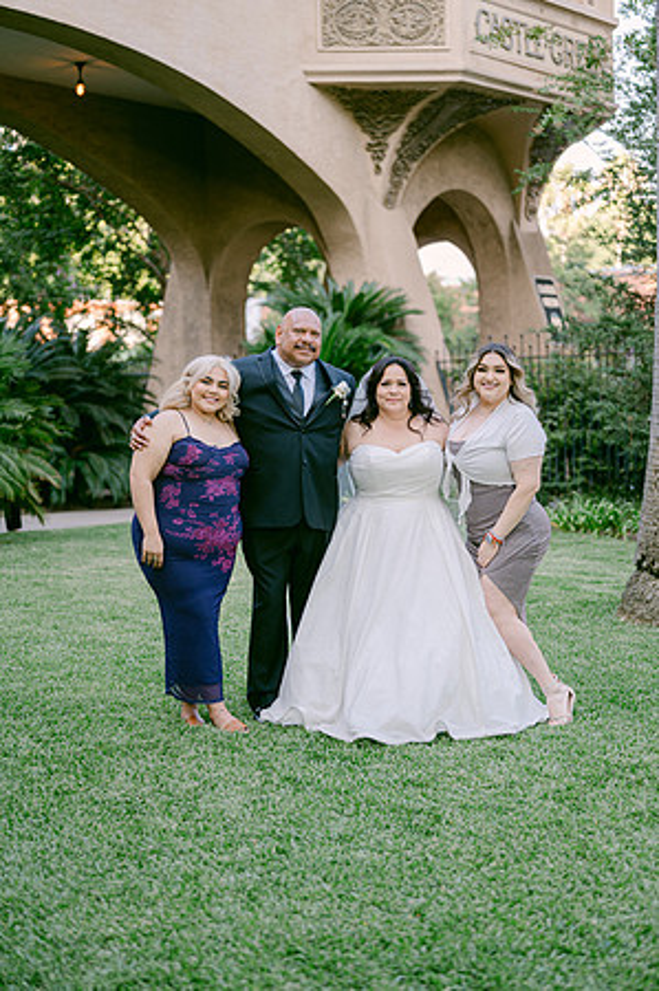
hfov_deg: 26.9
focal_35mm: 50
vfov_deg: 39.6
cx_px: 330
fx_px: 1376
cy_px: 496
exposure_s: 1/400
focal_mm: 50
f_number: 2
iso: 100
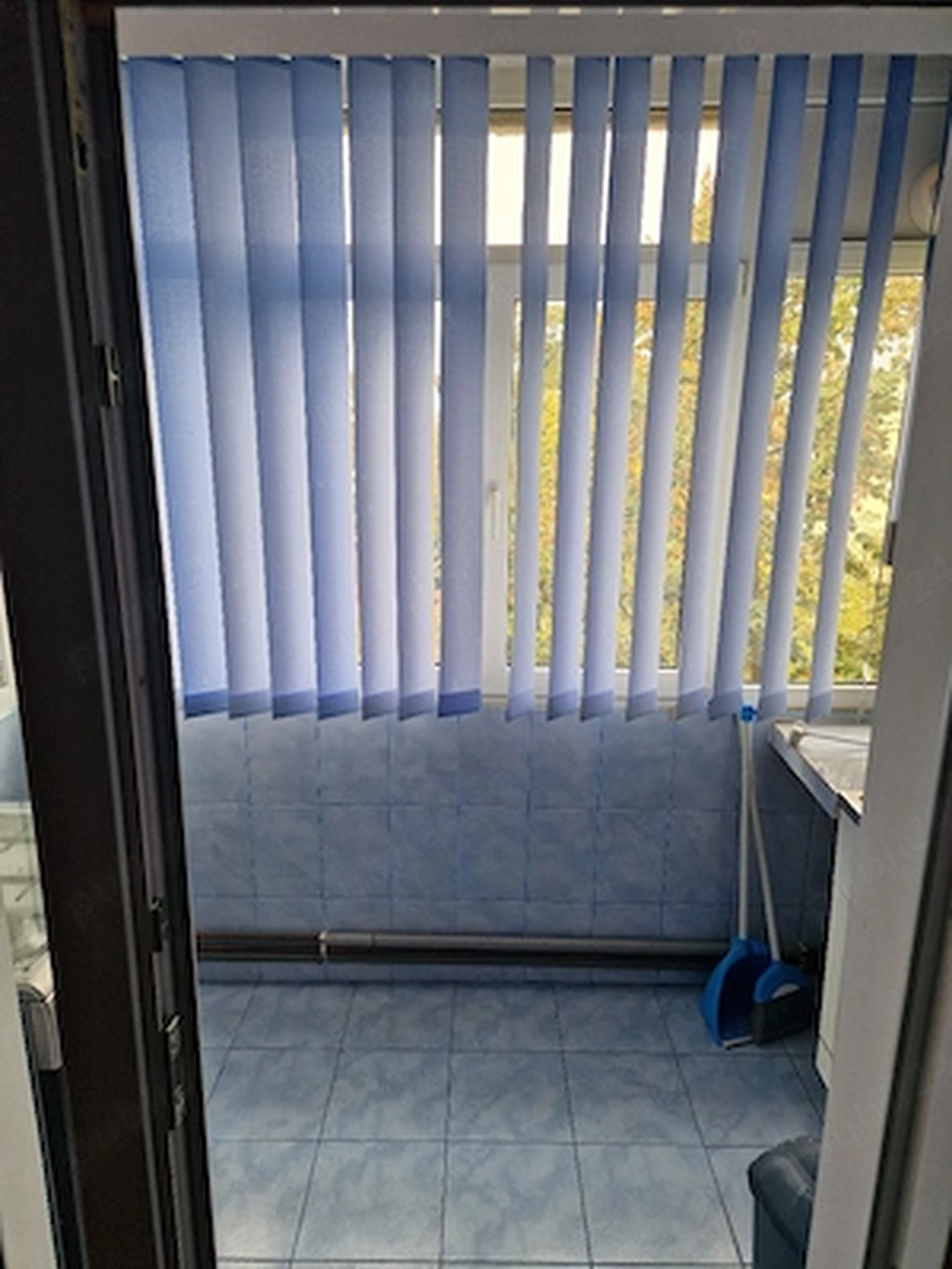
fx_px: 843
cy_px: 634
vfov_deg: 73.9
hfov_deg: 58.9
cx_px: 476
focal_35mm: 23
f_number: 1.8
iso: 50
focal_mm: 5.4
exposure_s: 1/182
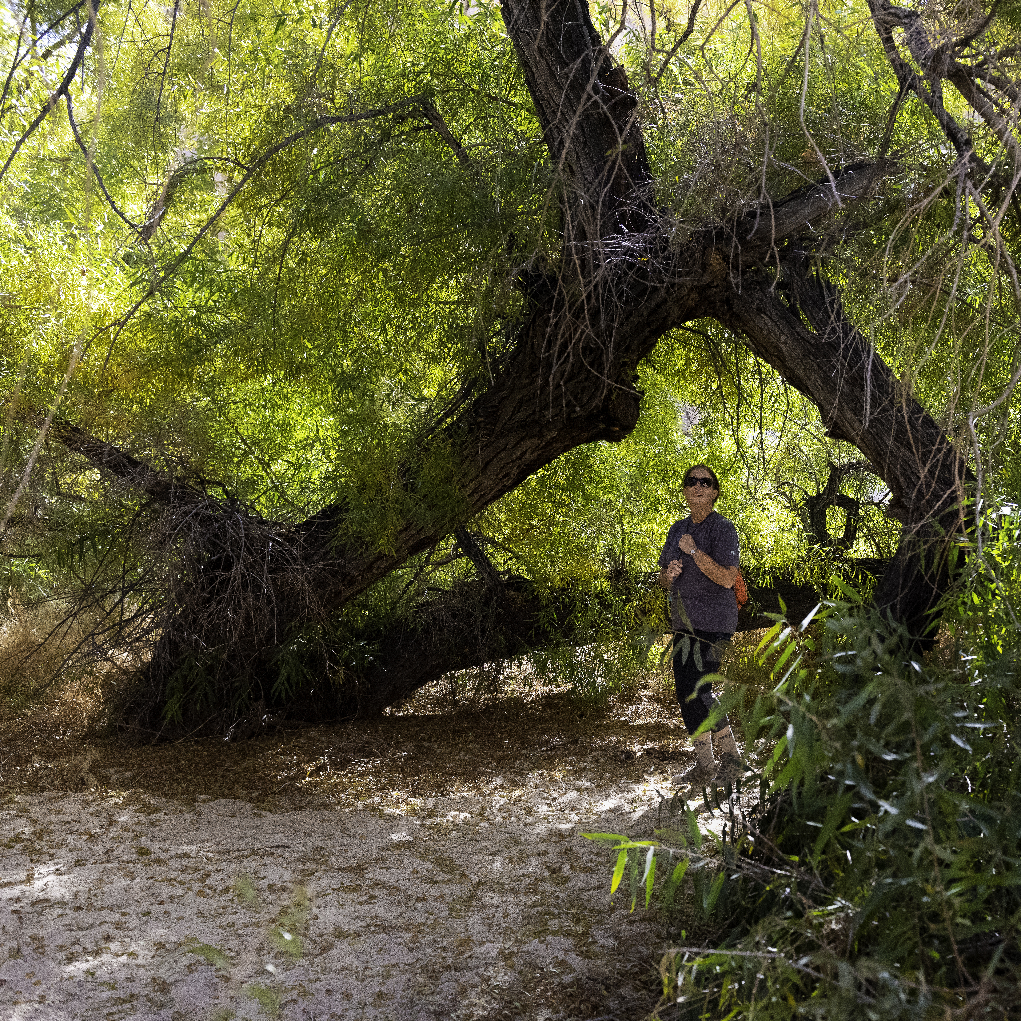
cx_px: 710
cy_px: 517
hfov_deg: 41.1
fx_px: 1335
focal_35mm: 40
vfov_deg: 41.9
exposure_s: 1/2500
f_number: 4.5
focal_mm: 31
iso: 3200
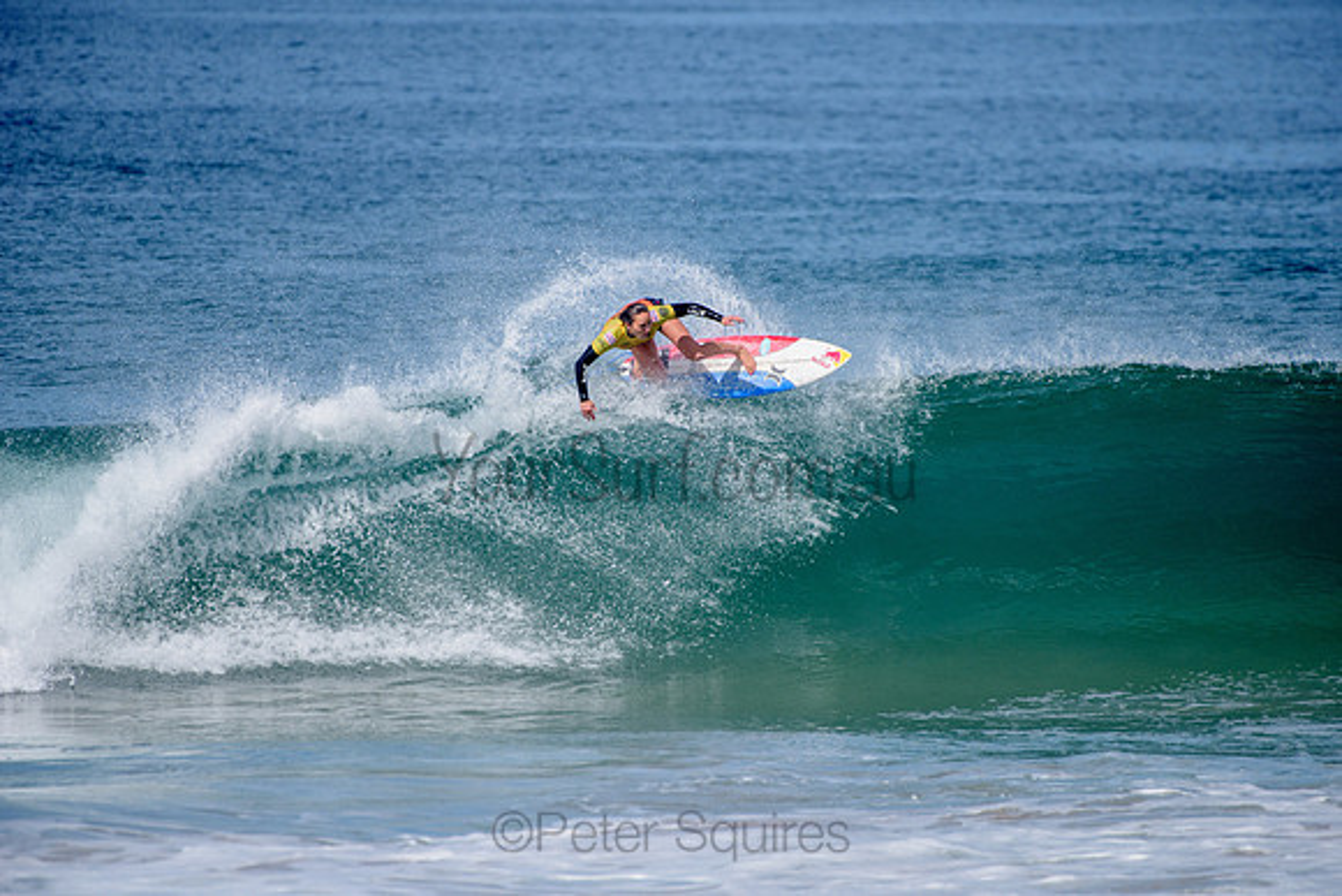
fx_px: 18642
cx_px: 671
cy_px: 448
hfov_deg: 4.1
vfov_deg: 2.8
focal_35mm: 500
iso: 250
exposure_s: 1/2500
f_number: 6.3
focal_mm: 500
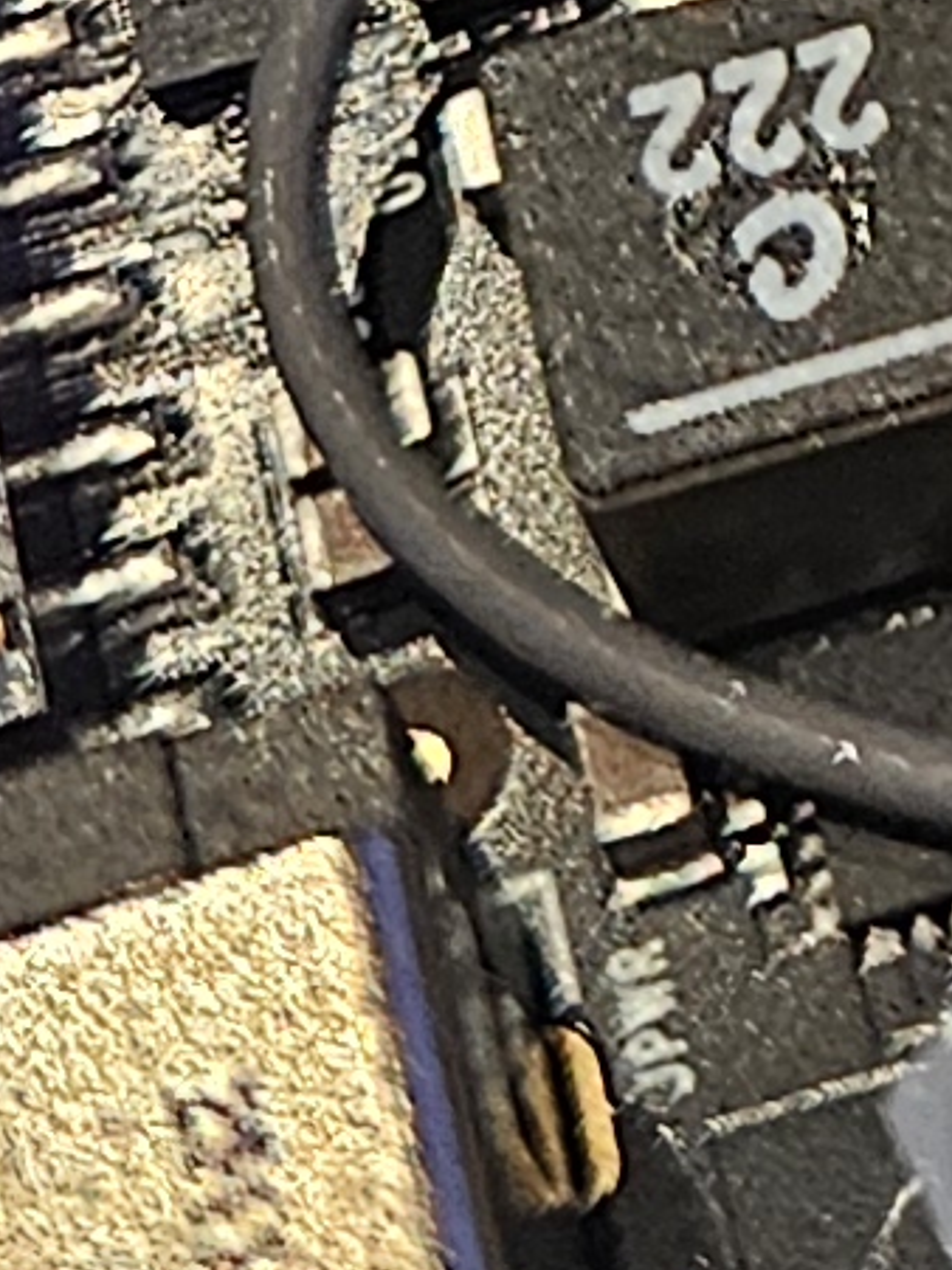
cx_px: 2555
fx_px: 7484
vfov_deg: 9.2
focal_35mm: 204
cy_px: -1138
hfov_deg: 6.8
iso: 160
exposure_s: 1/100
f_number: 1.8
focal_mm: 5.4
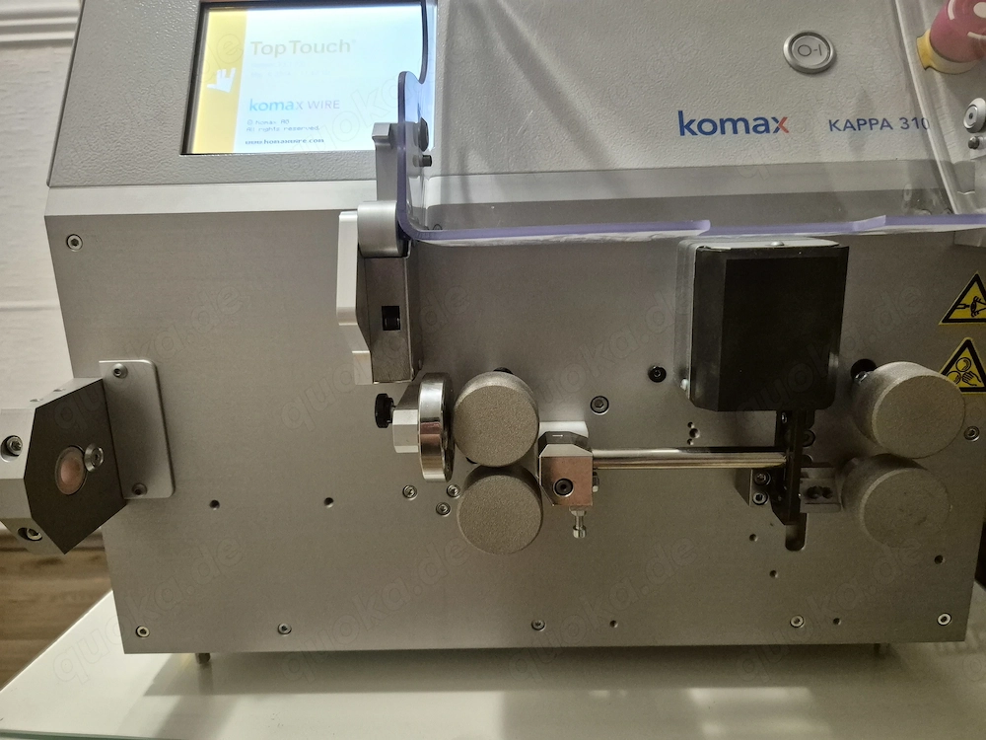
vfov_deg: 58.9
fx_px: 655
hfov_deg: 73.9
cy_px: 370
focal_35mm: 23
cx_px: 493
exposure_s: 1/100
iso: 2000
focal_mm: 5.4
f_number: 1.8
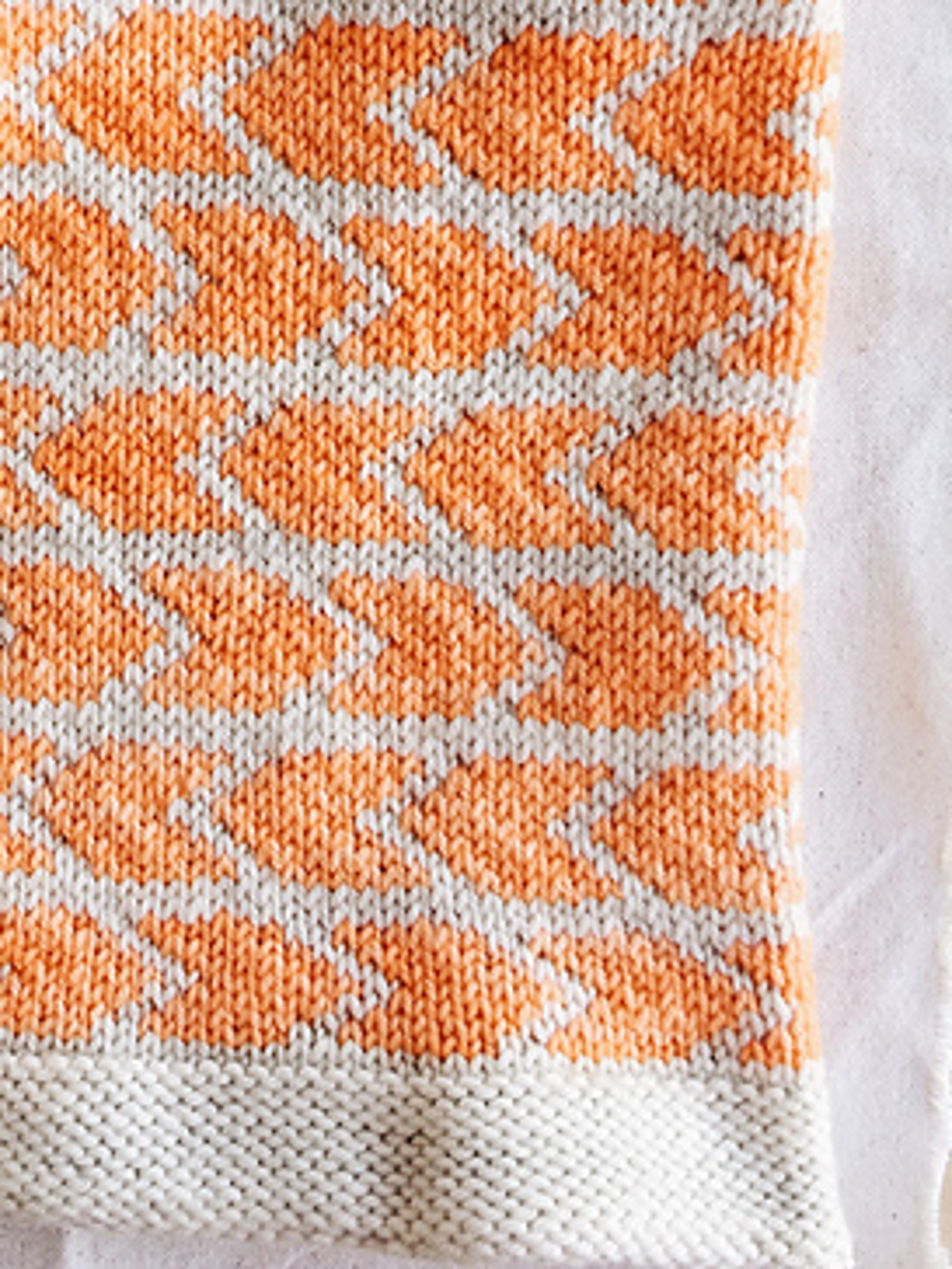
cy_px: 328
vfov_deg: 36.7
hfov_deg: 27.7
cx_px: 122
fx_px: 1870
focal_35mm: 51
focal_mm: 4.15
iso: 32
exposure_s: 1/40
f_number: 2.2
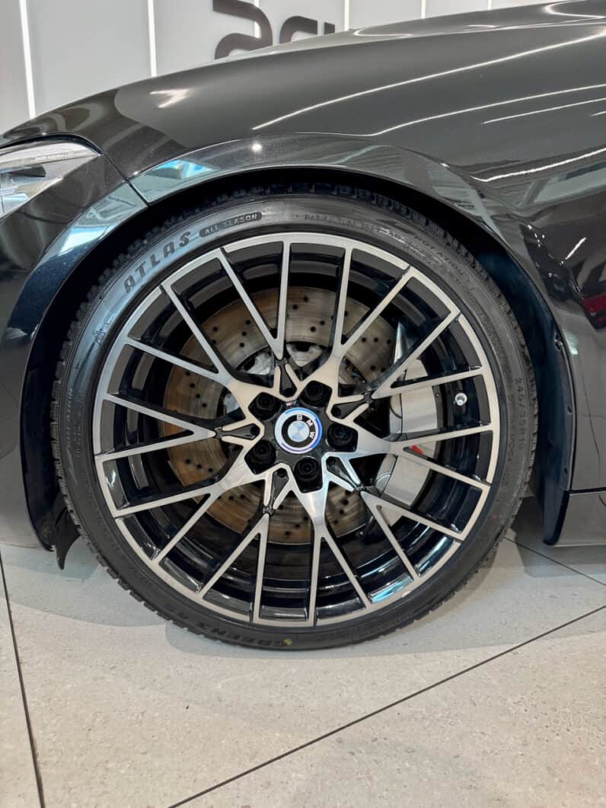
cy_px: 404
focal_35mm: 24
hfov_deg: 56.8
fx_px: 560
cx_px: 303
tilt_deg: -11.8
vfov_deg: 71.6
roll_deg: -1.2
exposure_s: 1/49
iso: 200
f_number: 1.78
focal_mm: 6.76
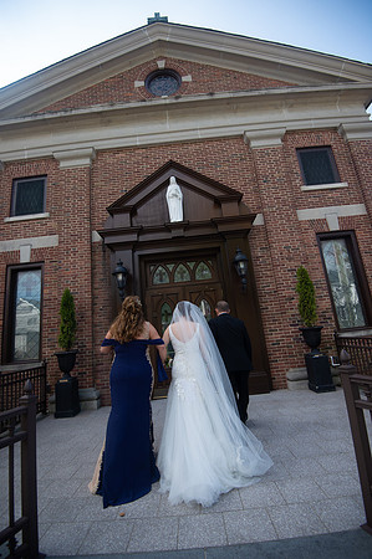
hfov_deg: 73.6
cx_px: 186
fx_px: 249
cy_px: 280
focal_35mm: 16
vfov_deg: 96.8
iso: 400
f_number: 4
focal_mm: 16
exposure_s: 1/1250
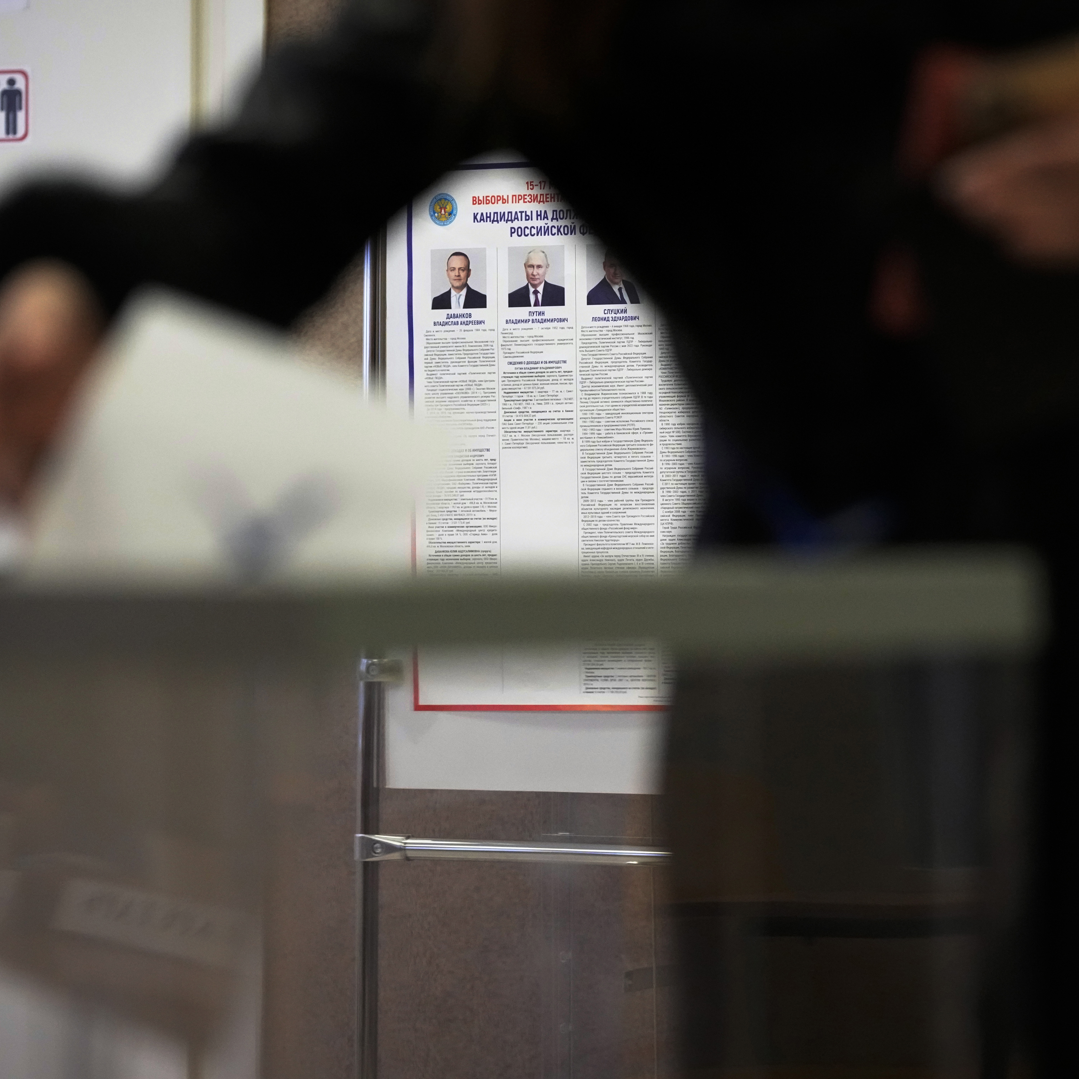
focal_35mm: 189
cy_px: 539
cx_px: 618
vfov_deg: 9.3
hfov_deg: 9.3
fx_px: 6665
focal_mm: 148
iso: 10000
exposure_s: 1/320
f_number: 3.5
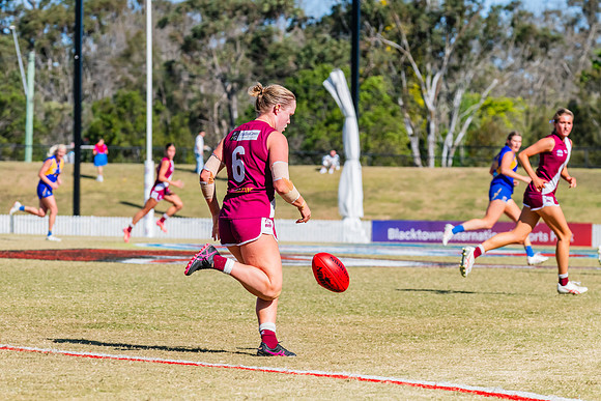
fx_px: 4122
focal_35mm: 247
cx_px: 272
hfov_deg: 8.3
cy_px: 182
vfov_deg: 5.6
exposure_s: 1/1600
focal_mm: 220
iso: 800
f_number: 10
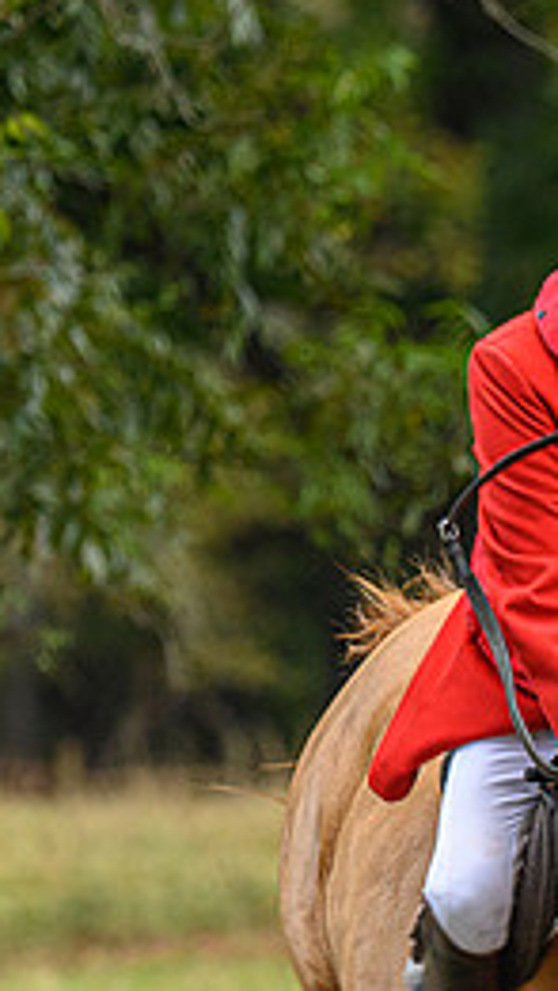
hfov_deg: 2.4
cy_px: 681
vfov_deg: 4.2
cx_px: 451
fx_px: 13402
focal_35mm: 510
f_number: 3.5
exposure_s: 1/640
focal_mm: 165
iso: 800
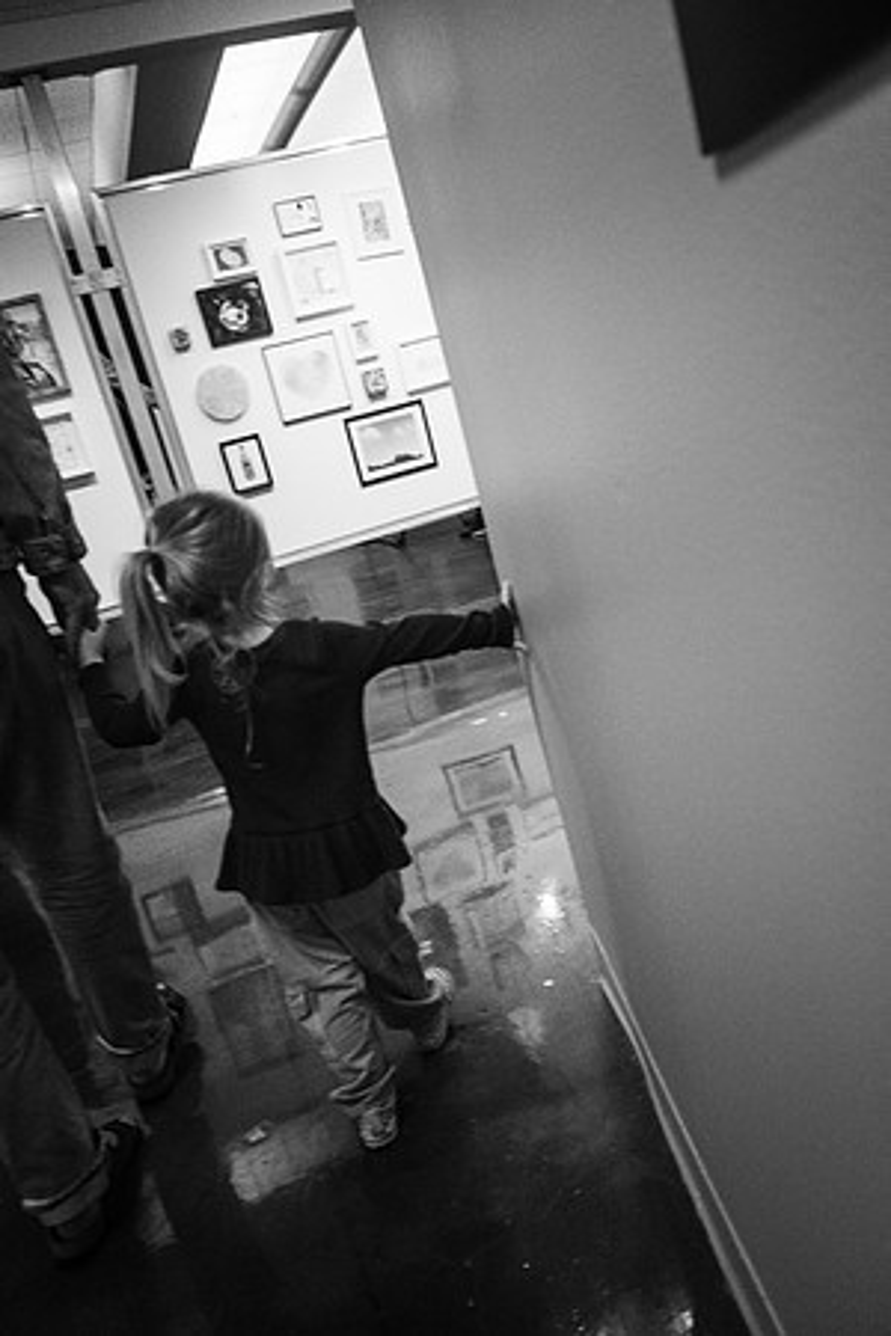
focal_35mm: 28
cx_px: 446
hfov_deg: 46.4
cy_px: 668
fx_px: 1039
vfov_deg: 65.5
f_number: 4.5
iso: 2500
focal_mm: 28
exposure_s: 1/320
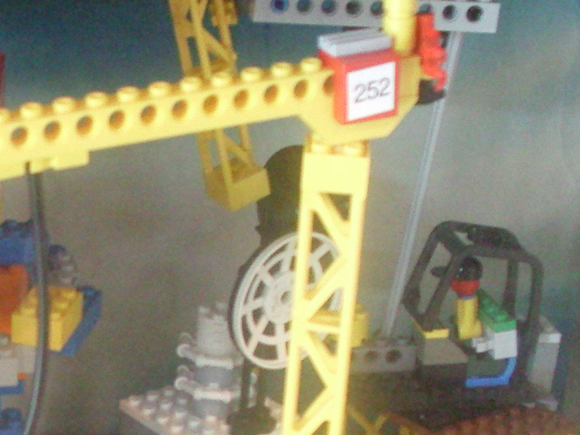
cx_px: 21
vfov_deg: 13.1
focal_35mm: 111
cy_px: 470
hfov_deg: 17.4
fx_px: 1860
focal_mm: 6.3
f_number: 3.1
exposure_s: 1/60
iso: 560
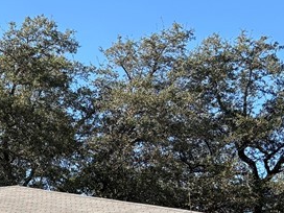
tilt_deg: +5.1
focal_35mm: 98
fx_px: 804
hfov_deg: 16.9
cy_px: 231
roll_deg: -0.5
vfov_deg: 14.7
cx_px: -211
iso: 50
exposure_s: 1/1364
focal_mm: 5.96
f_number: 1.6
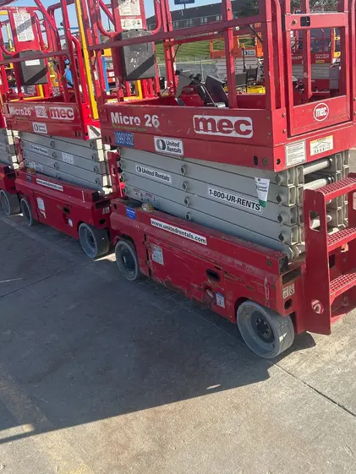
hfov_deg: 41.7
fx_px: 466
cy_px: 192
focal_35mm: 34
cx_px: 206
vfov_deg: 53.6
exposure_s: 1/2353
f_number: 1.5
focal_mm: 5.7
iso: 50
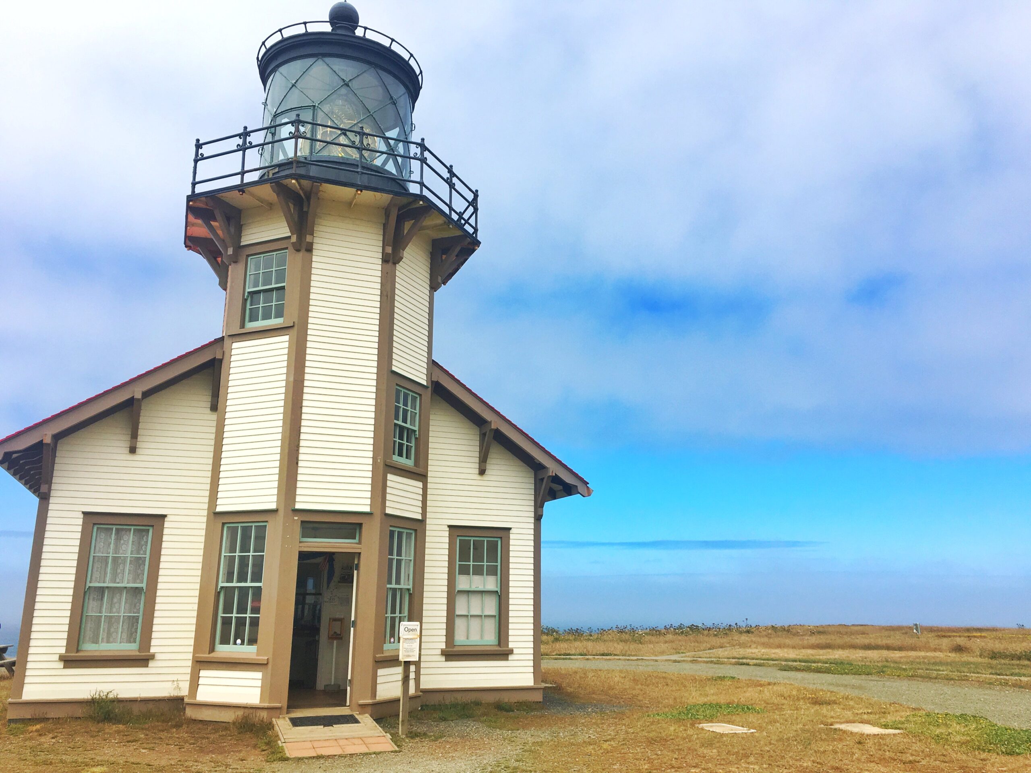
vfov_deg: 48.2
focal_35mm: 29
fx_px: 864
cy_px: 386
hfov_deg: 61.7
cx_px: 516
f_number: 2.2
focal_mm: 4.15
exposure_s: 1/2331
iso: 25
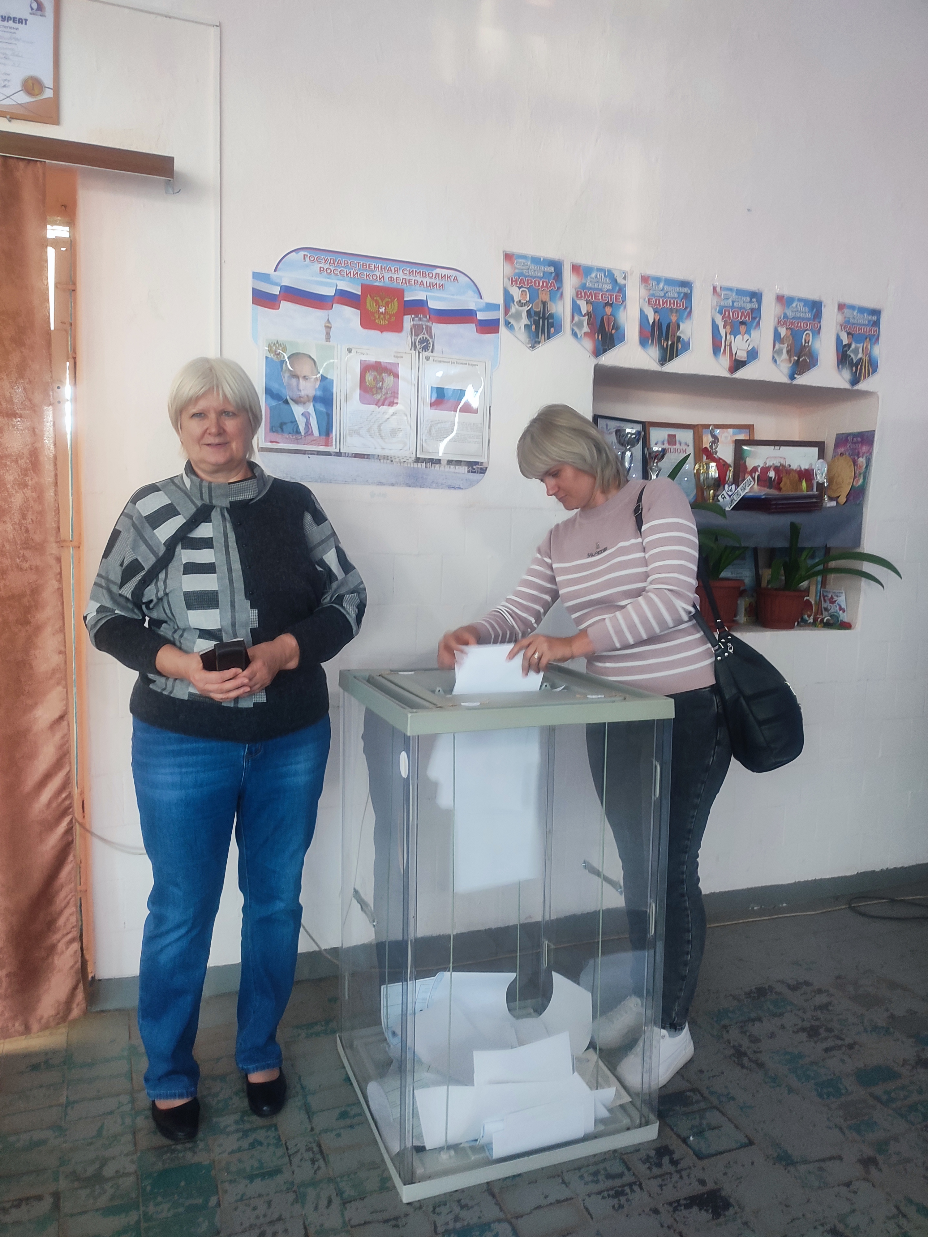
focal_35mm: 25
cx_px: 464
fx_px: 894
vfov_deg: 69.4
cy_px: 618
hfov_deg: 54.9
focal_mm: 6.04
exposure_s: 1/20
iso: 774
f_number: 1.9
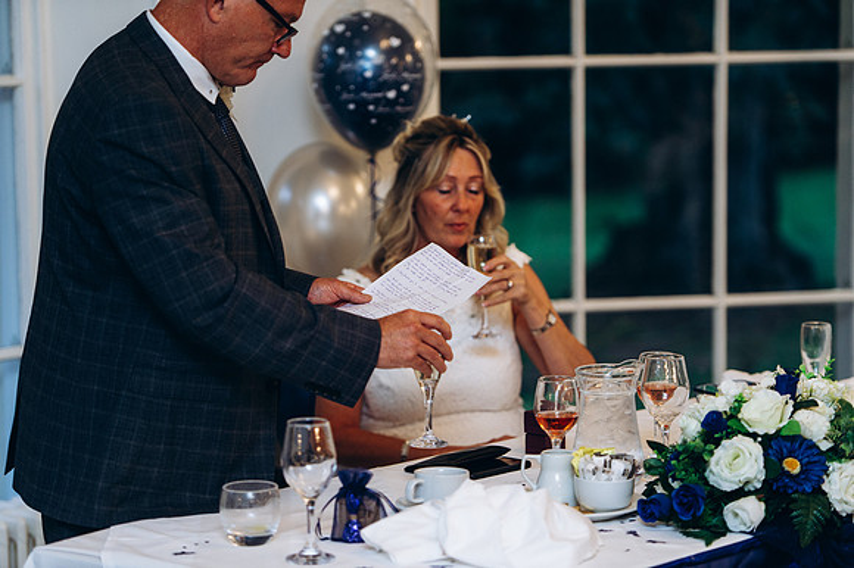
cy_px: 284
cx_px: 427
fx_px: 2892
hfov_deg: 16.8
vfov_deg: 11.2
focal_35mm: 122
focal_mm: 122
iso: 500
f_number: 2.8
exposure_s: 1/160
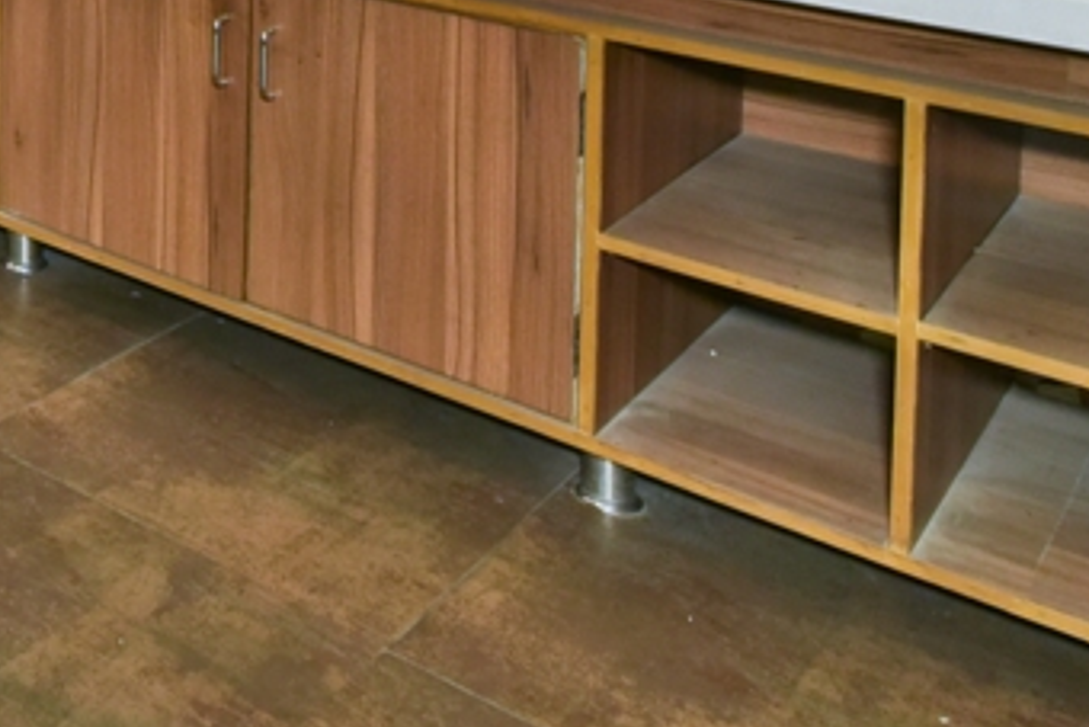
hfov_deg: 32.9
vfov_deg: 21.7
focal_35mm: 51
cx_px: -171
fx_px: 1543
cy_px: -396
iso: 5000
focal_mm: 16
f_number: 9
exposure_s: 1/15
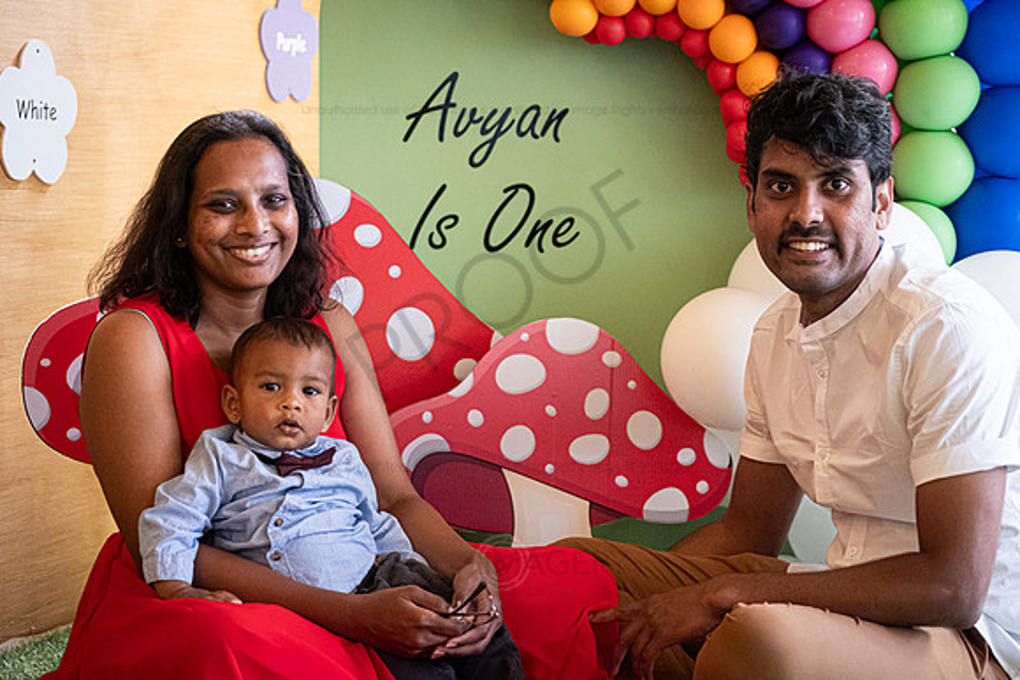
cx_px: 510
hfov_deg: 27.0
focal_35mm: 75
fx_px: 2125
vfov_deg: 18.2
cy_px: 340
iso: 3200
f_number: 2.8
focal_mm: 50
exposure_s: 1/125
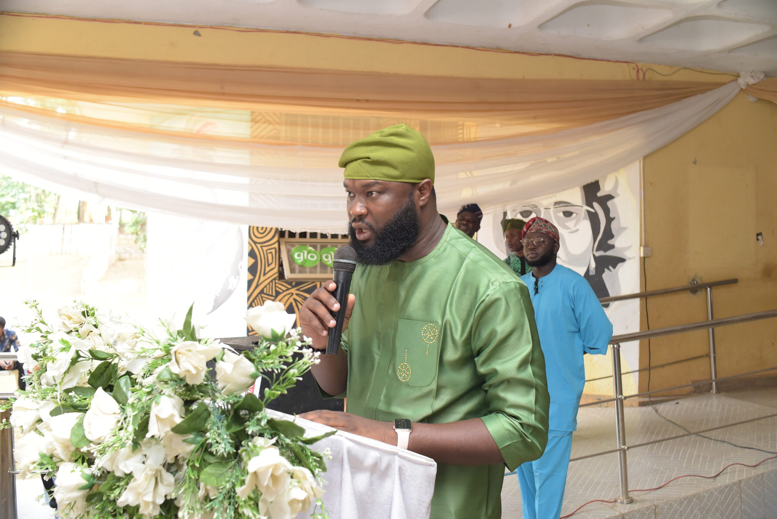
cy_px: 260
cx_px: 388
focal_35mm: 35
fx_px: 756
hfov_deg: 54.4
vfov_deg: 37.9
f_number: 5
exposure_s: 1/160
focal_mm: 35
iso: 1600
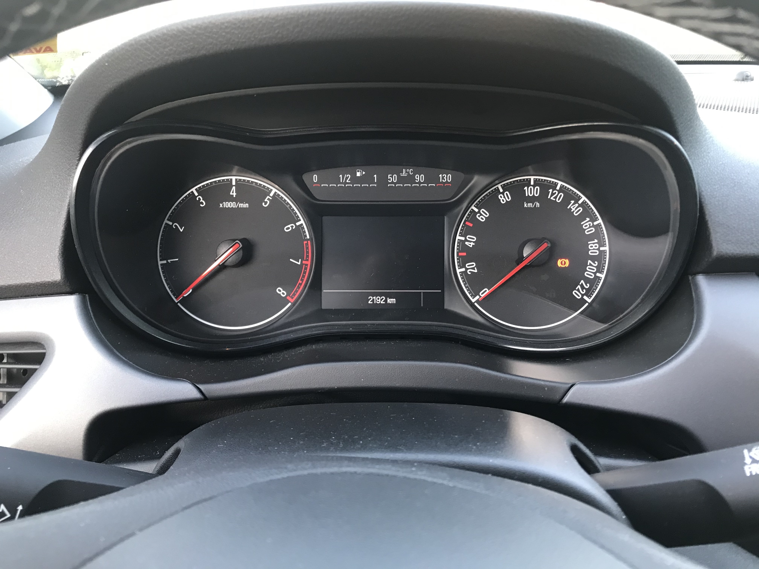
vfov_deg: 49.7
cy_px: 284
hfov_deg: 63.4
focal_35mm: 28
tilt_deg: -22.6
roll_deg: +0.0
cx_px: 380
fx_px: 614
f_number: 1.8
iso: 50
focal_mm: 3.99
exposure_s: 1/17
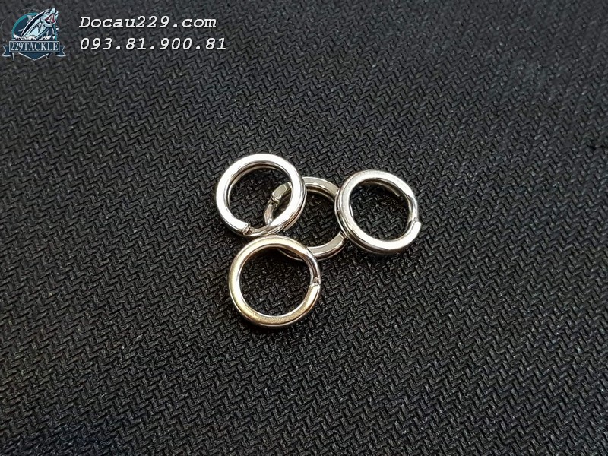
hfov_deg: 67.3
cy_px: 228
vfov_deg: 53.1
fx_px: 457
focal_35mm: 26
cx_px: 304
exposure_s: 1/60
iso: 500
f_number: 1.7
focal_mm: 4.2
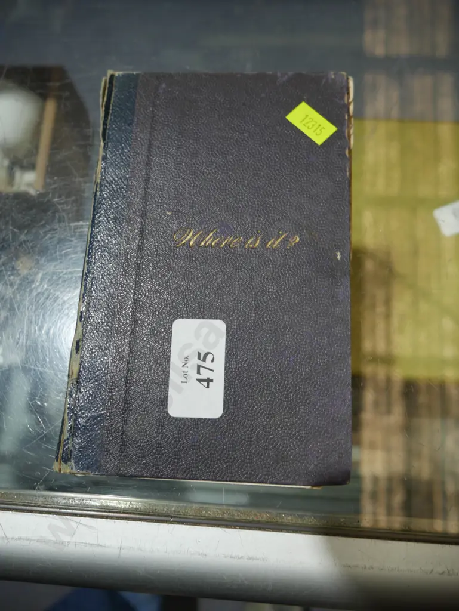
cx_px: 230
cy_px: 306
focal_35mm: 28
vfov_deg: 63.4
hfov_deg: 49.8
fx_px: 495
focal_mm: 14
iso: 200
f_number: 3.5
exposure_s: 1/100
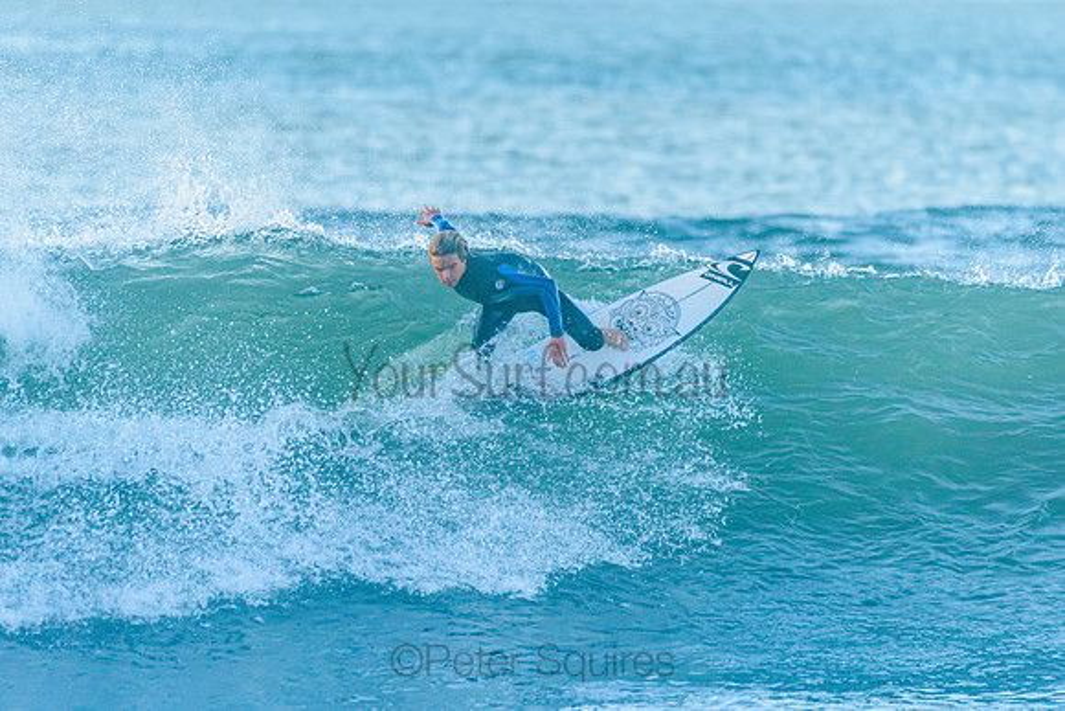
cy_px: 355
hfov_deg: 3.4
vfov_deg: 2.3
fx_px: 17991
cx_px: 532
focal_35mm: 608
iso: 1100
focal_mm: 500
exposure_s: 1/2000
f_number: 5.6
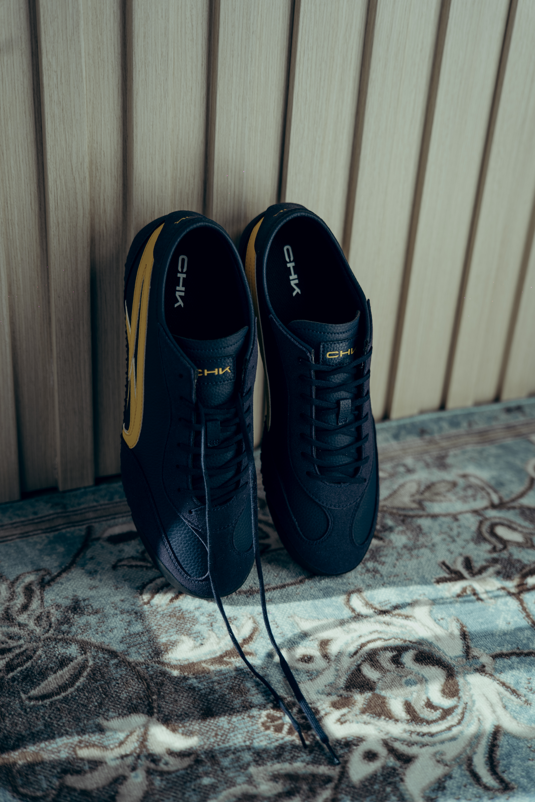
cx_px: 268
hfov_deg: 28.6
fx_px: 1048
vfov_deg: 41.9
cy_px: 401
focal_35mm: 47
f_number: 2.8
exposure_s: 1/160
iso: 400
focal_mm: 47
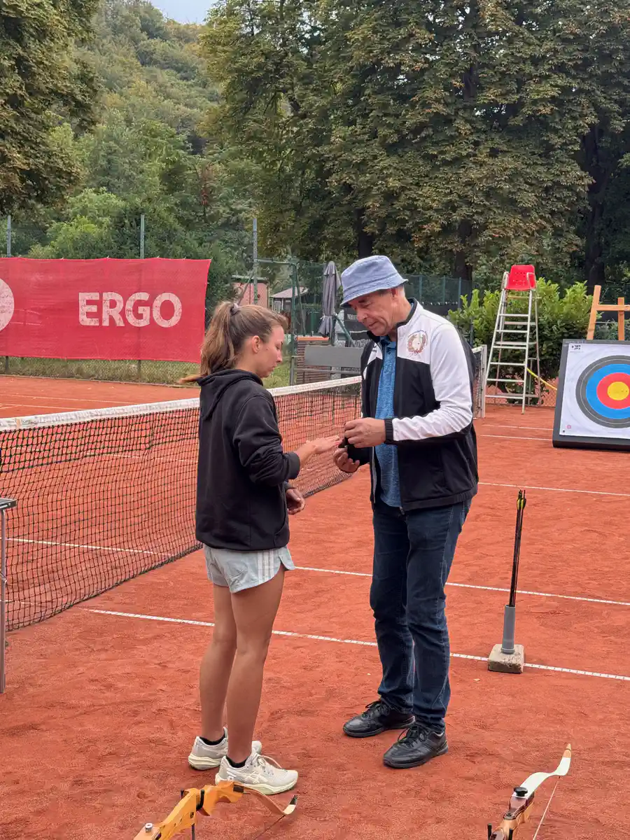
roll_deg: -2.5
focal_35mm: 48
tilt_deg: -6.2
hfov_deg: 30.3
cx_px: 315
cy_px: 420
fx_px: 1165
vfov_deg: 39.7
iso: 64
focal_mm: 6.76
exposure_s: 1/457
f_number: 1.78
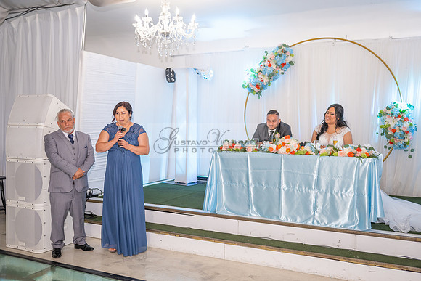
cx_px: 210
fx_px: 409
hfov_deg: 54.4
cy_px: 140
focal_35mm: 35
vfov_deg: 37.9
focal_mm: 35
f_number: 3.2
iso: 1000
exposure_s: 1/160
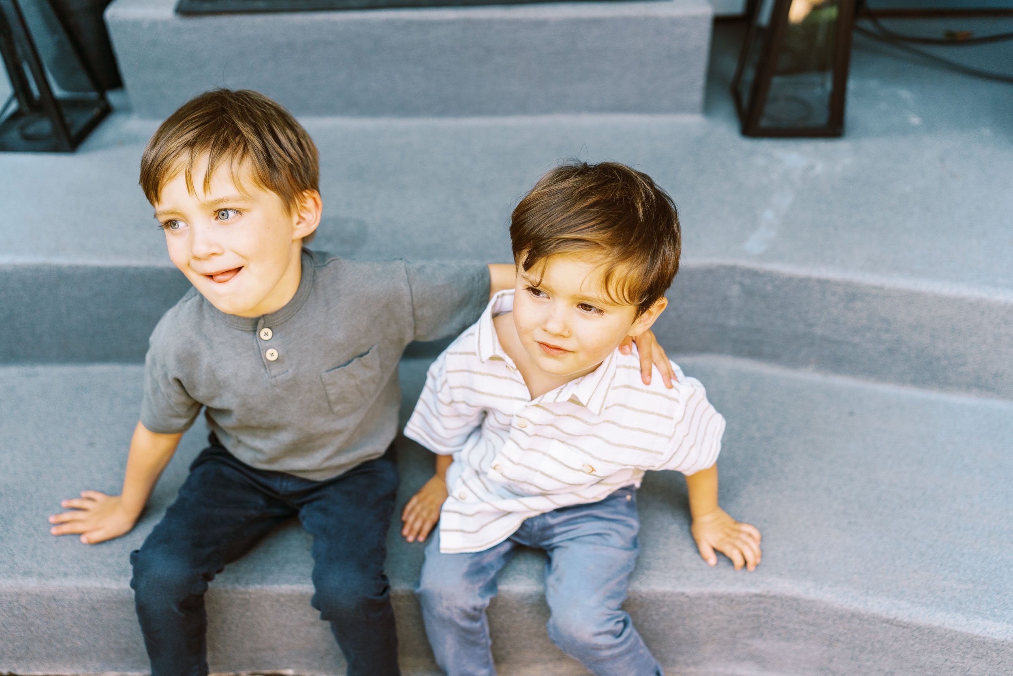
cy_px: 338
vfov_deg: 37.9
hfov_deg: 54.4
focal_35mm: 35
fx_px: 985
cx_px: 506
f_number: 2
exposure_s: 1/1600
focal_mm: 35
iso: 400
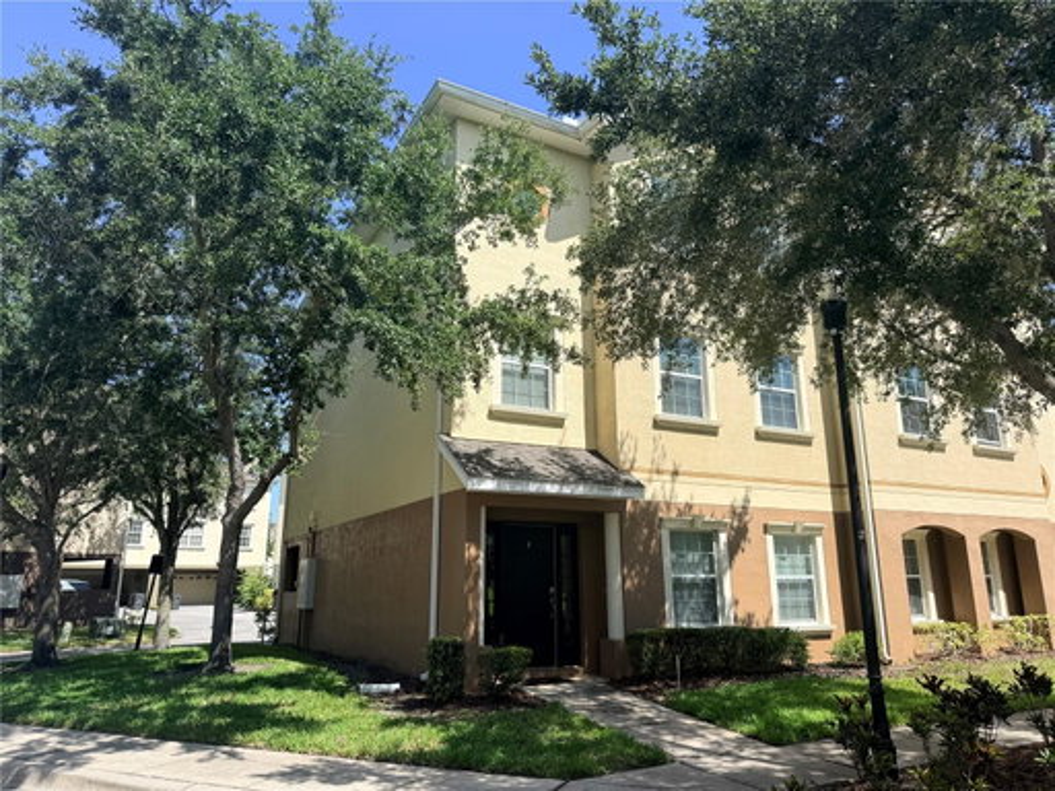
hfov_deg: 71.6
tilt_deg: +14.3
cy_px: 396
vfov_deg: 56.8
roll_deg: +0.4
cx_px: 528
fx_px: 731
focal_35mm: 24
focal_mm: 6.76
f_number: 1.78
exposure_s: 1/2907
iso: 80
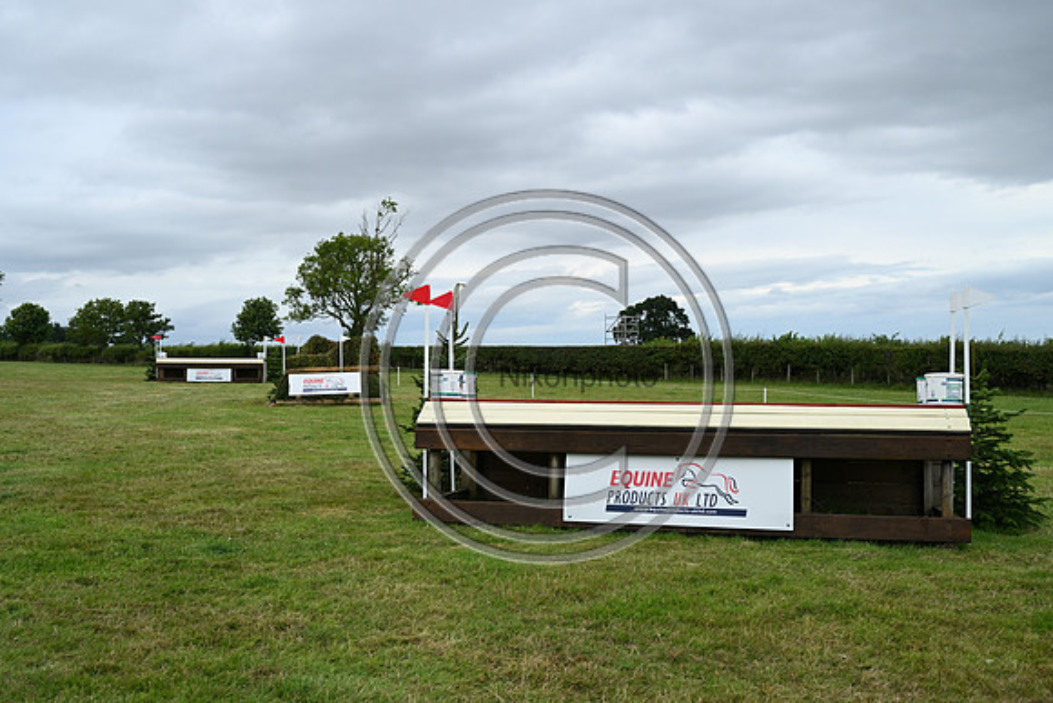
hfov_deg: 53.1
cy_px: 352
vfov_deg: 36.9
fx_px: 1053
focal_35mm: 36
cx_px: 526
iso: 450
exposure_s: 1/800
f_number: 5
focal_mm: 36
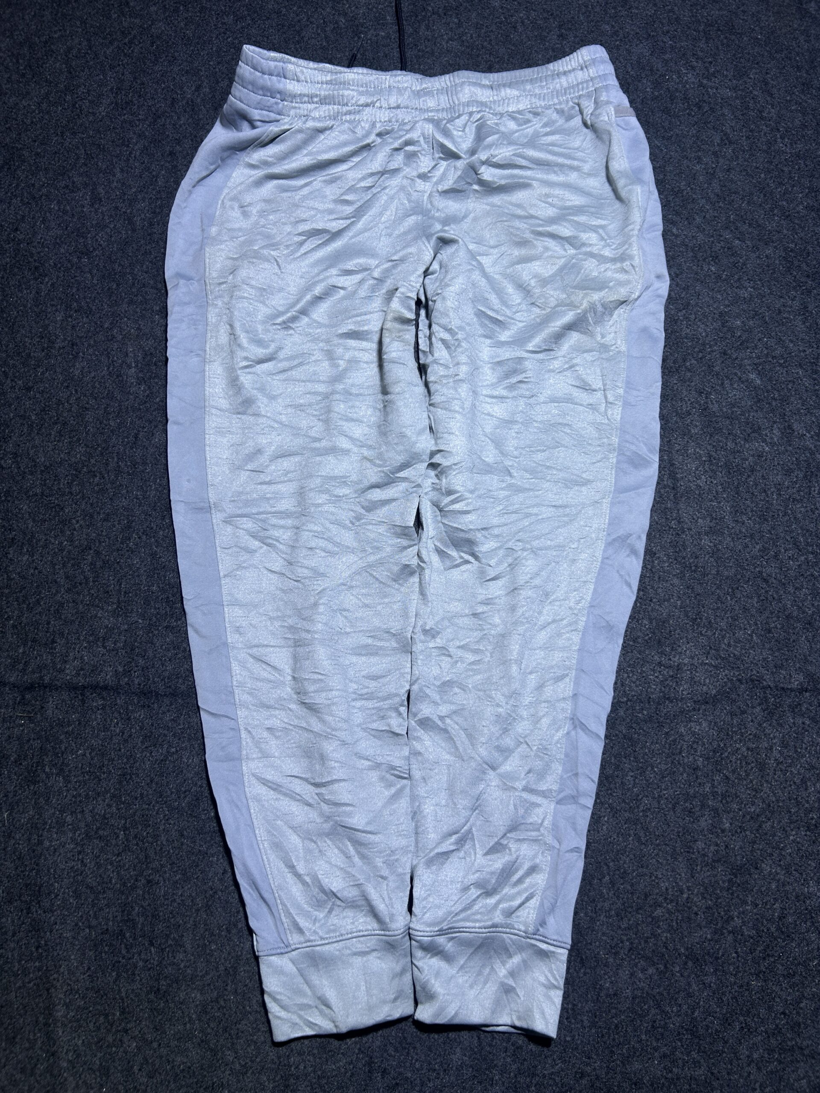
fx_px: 821
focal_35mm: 26
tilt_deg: -52.8
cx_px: 410
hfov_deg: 53.1
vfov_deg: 67.3
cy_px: 546
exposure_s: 1/100
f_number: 1.5
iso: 40
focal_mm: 5.7
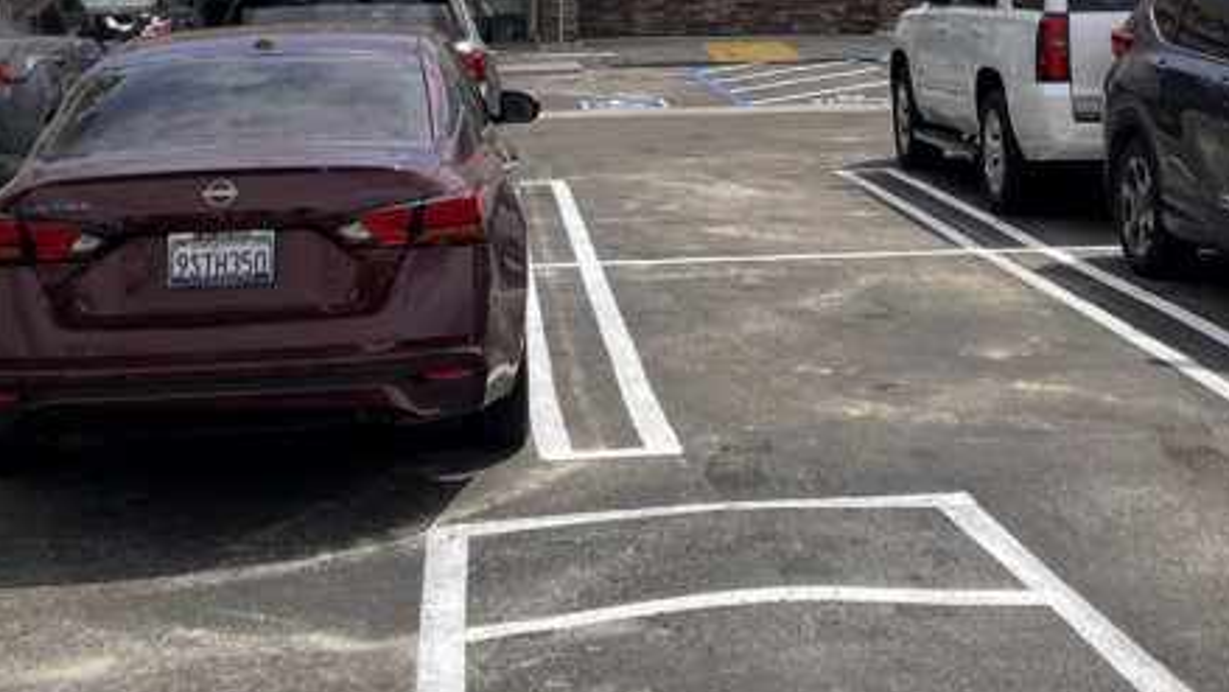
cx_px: 708
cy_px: -160
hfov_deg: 31.8
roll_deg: +0.7
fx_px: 2151
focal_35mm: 66
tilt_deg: +2.7
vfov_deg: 17.3
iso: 50
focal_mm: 5.7
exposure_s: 1/5882
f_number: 1.5
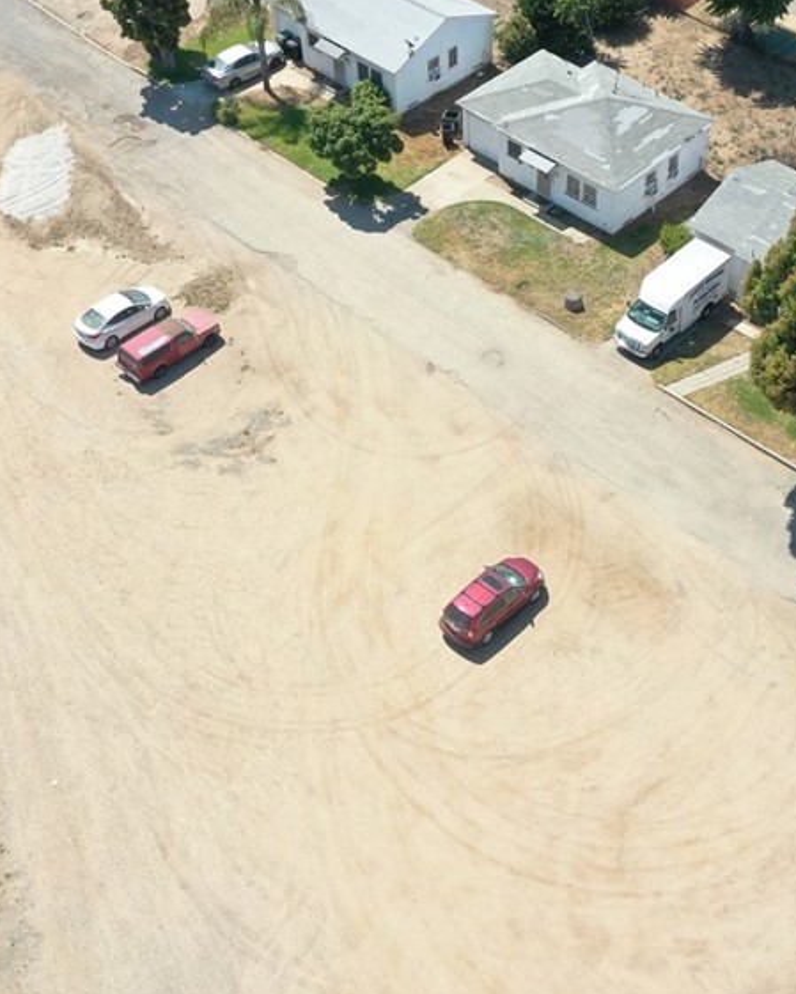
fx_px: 1413
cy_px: 417
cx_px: 496
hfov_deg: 31.3
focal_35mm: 48
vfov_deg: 38.7
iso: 100
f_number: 5.6
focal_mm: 10.26
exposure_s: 1/320
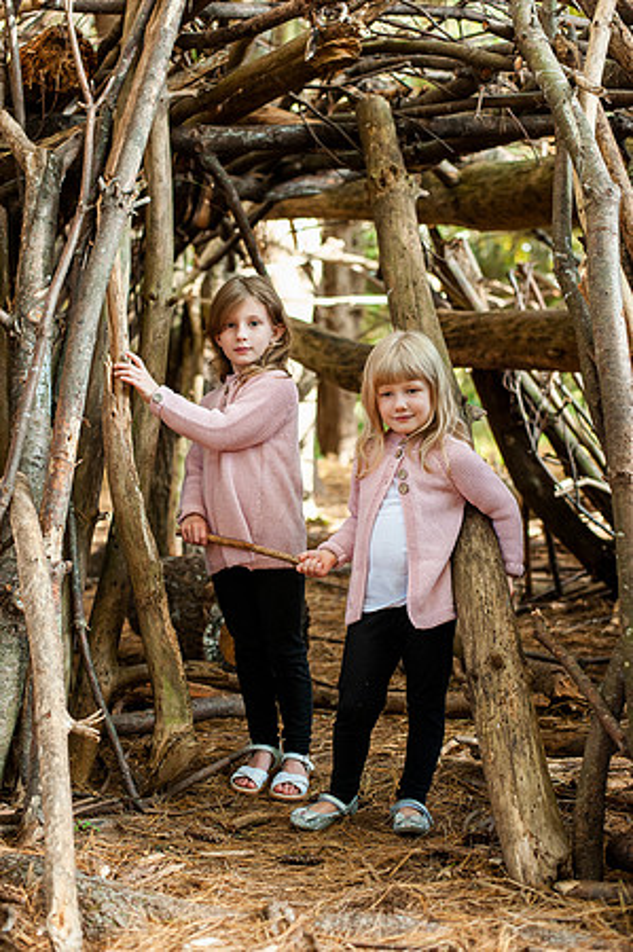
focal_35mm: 50
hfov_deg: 26.9
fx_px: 1322
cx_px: 316
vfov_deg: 39.6
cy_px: 476
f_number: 3.2
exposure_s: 1/250
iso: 1000
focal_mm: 50
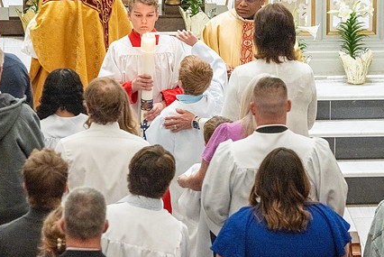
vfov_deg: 5.1
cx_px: 222
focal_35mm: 272
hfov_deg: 7.6
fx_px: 2904
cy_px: 130
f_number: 8
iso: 5000
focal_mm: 200
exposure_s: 1/60
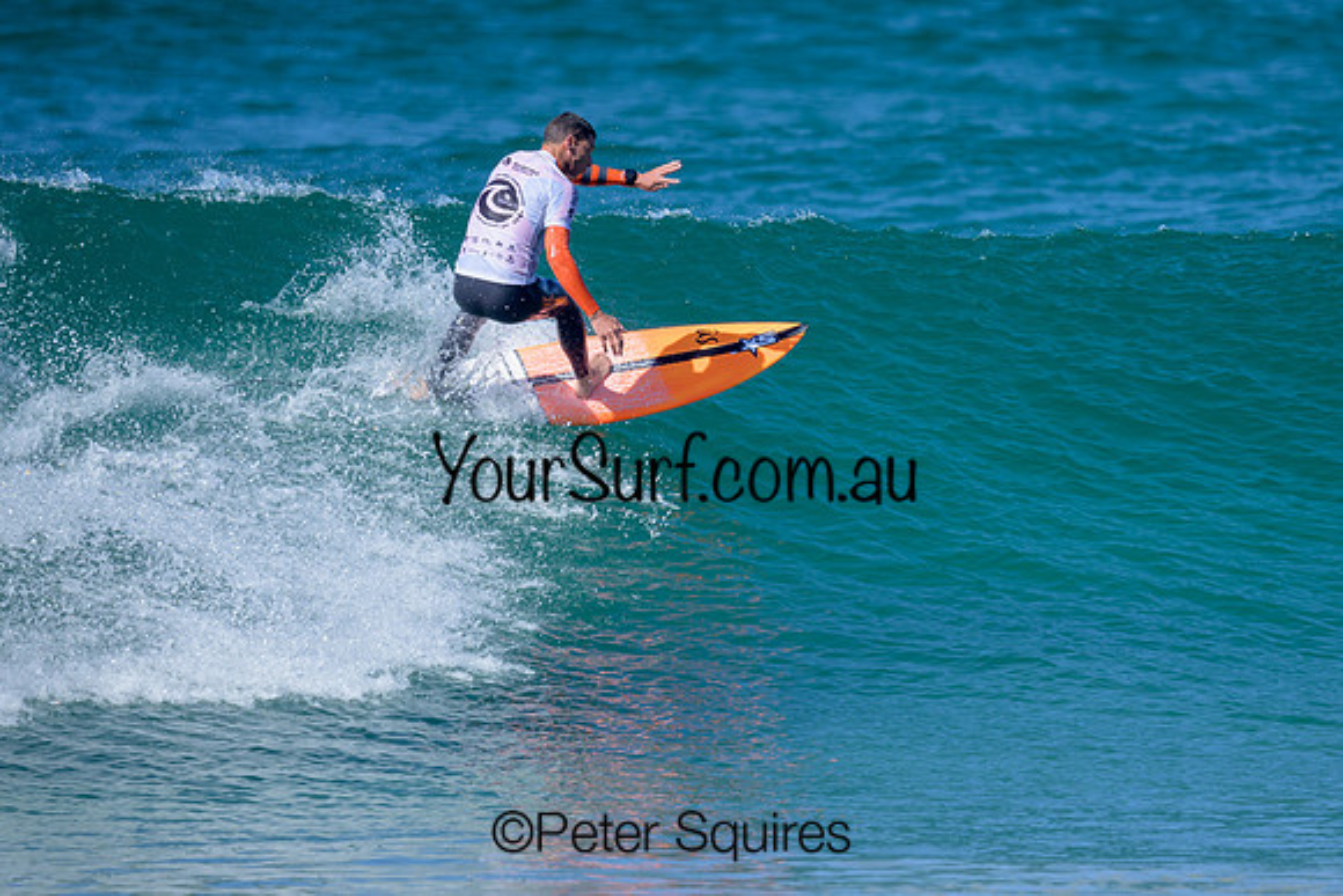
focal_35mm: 1100
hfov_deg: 1.9
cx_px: 731
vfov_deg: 1.3
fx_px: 41037
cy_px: 449
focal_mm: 800
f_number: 6.3
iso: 450
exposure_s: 1/2000
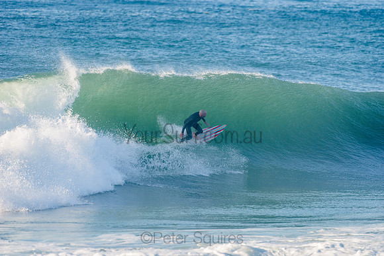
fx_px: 5334
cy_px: 128
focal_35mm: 500
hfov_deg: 4.1
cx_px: 192
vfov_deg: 2.8
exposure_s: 1/1600
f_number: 5.6
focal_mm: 500
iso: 280
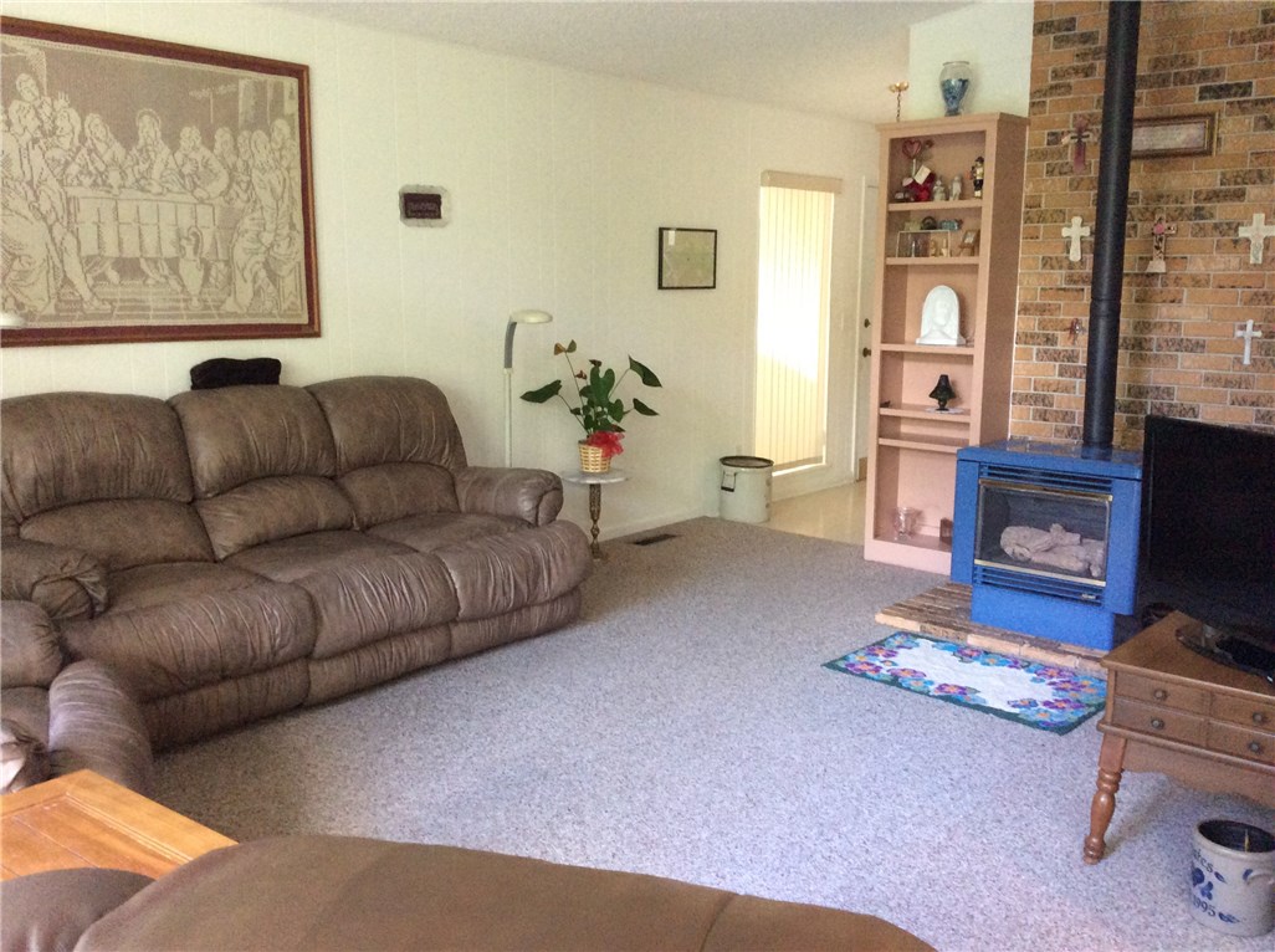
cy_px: 476
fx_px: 1177
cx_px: 638
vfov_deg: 44.0
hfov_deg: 56.9
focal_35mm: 32
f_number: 2.4
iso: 250
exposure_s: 1/24
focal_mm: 3.3
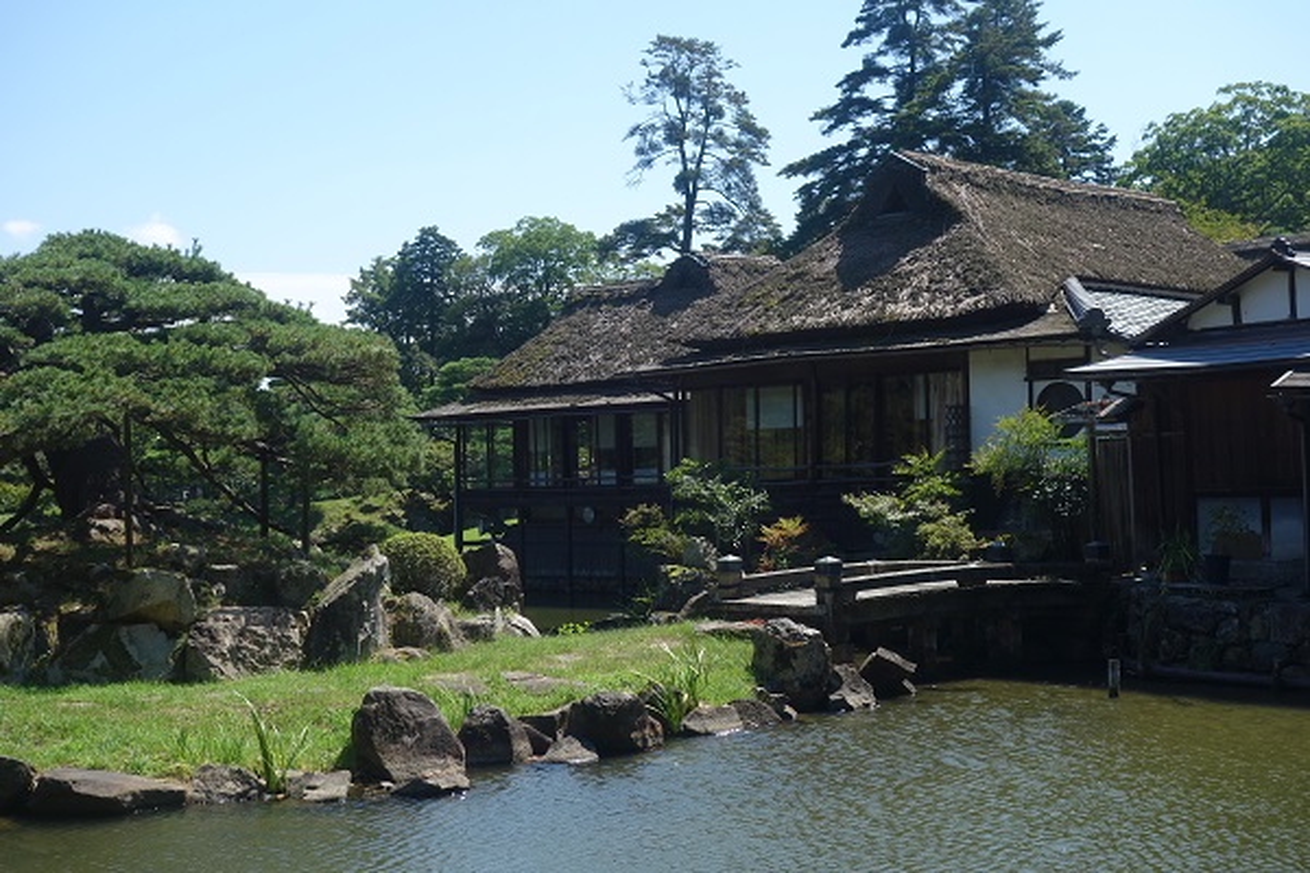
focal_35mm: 54
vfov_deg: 25.1
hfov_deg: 36.9
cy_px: 436
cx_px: 655
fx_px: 1965
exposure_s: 1/320
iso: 125
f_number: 5.6
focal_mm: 20.19
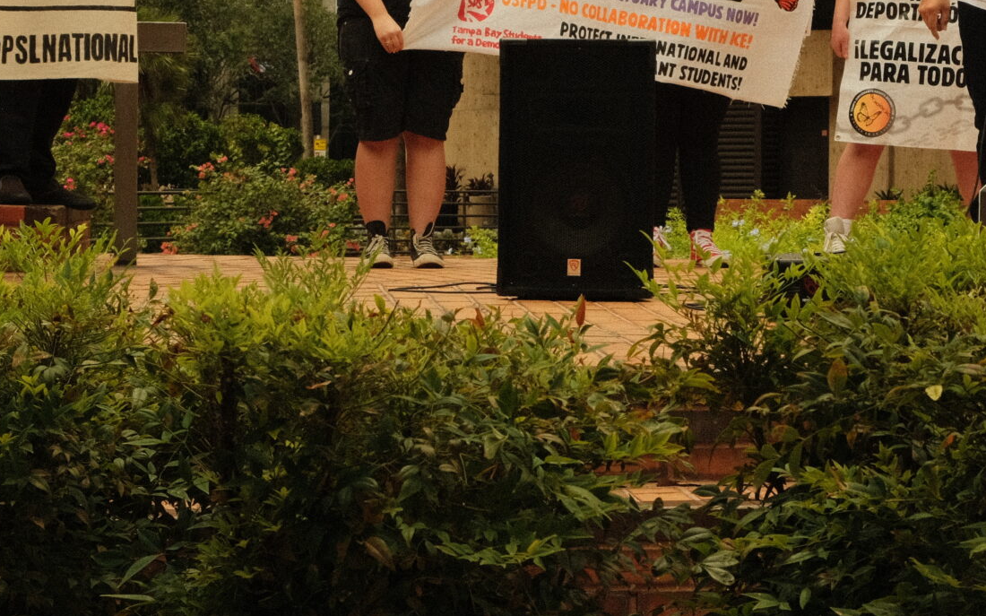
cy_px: 24
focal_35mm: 102
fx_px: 2740
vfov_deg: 12.7
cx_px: 632
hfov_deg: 20.3
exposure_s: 1/160
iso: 800
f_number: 9
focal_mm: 28.9
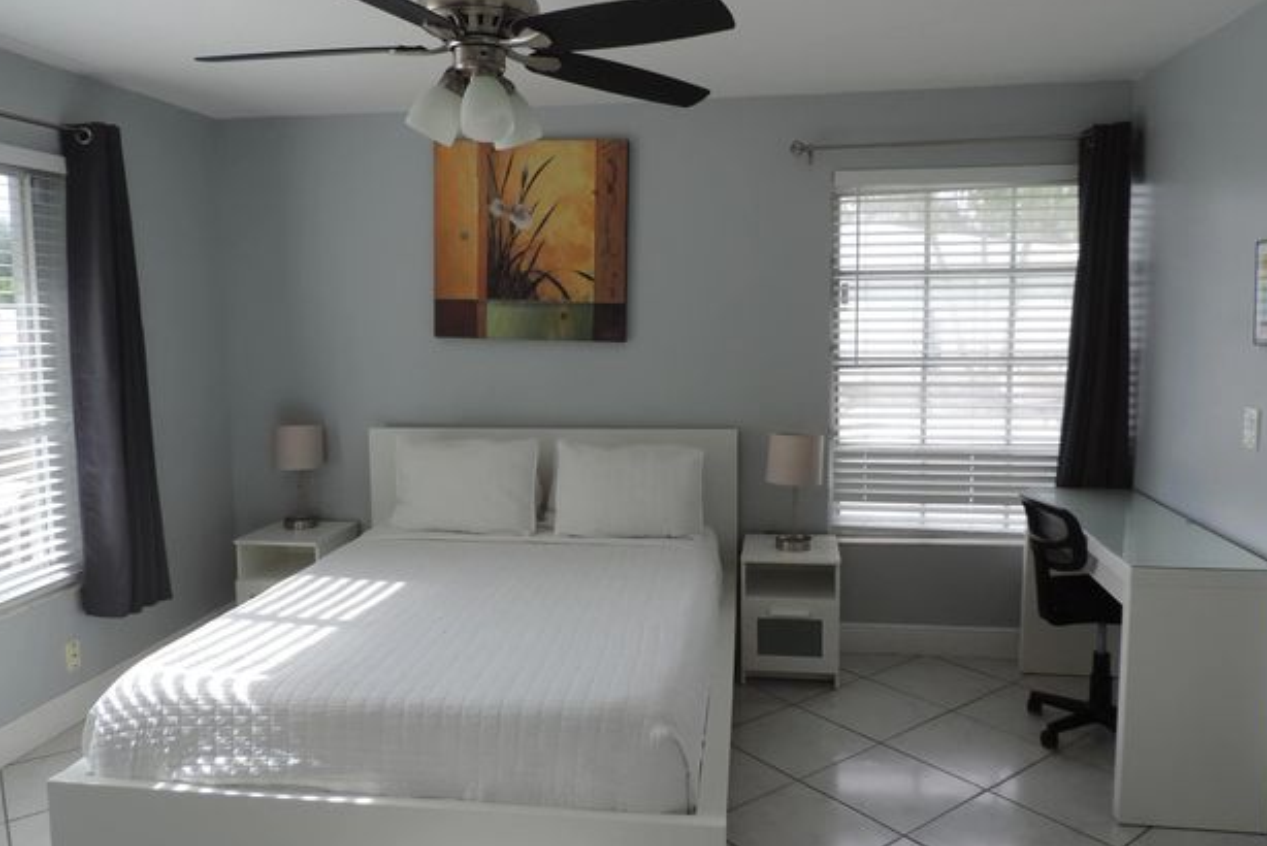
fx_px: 915
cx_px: 627
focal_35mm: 26
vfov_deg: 49.6
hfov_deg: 69.4
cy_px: 402
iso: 80
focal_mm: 4.3
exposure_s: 1/125
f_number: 3
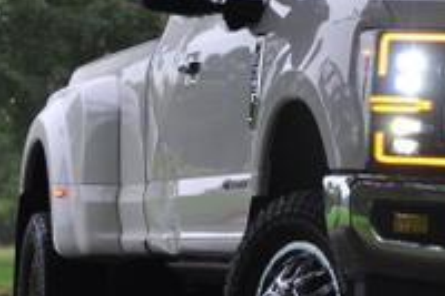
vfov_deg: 5.2
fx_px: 3261
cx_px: 534
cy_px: 141
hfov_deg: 7.7
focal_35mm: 264
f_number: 4.5
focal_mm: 70
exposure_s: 1/400
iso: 320
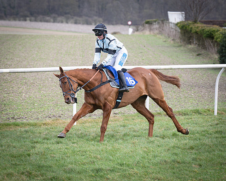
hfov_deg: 8.2
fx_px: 1574
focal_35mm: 235
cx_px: 94
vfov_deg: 6.6
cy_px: 83
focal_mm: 115
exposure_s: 1/640
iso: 200
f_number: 4
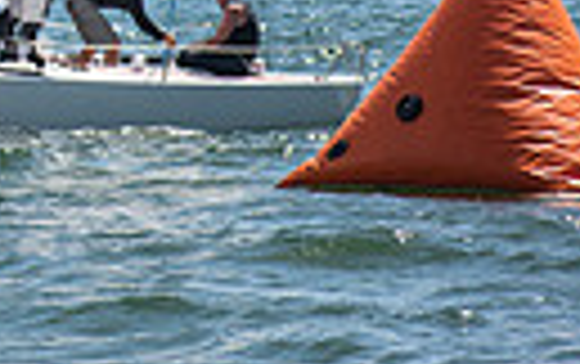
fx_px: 11950
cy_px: -492
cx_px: -674
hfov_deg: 2.8
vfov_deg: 1.7
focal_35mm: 755
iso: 200
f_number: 6.3
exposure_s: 1/1000
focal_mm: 110
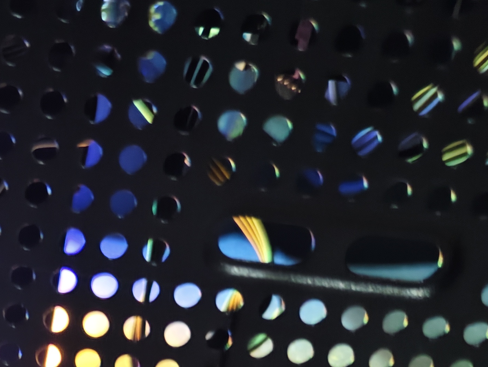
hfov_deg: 25.0
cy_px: 516
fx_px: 945
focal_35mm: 67
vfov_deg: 19.7
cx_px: -152
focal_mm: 5.56
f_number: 1.88
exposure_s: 1/33.3
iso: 384
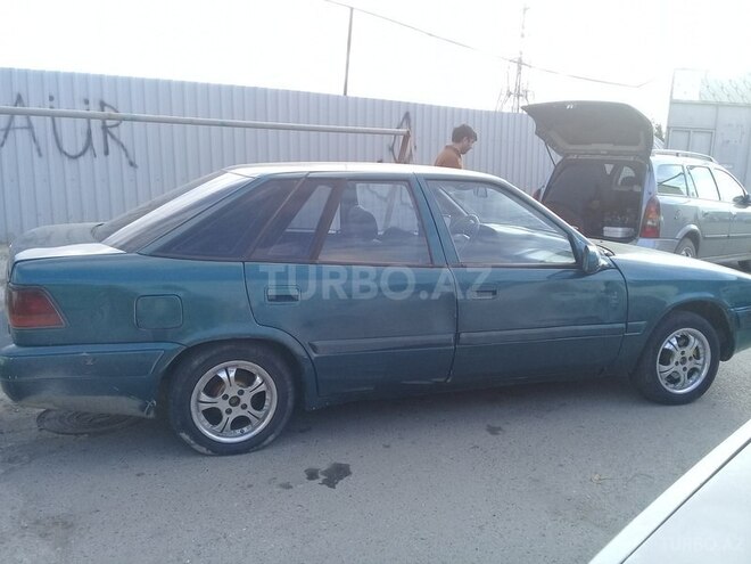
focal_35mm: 31
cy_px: 282
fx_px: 673
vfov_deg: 45.4
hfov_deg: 58.4
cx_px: 376
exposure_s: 1/268
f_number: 2.2
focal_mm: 3.3
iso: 50
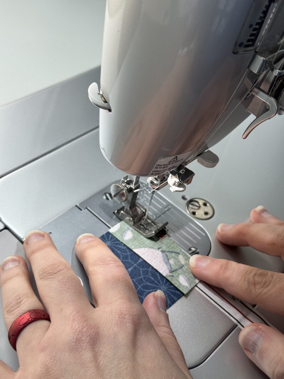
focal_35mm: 48
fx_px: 525
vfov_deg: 39.7
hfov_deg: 30.3
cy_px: 190
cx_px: 142
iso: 50
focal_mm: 6.76
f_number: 1.78
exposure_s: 1/121
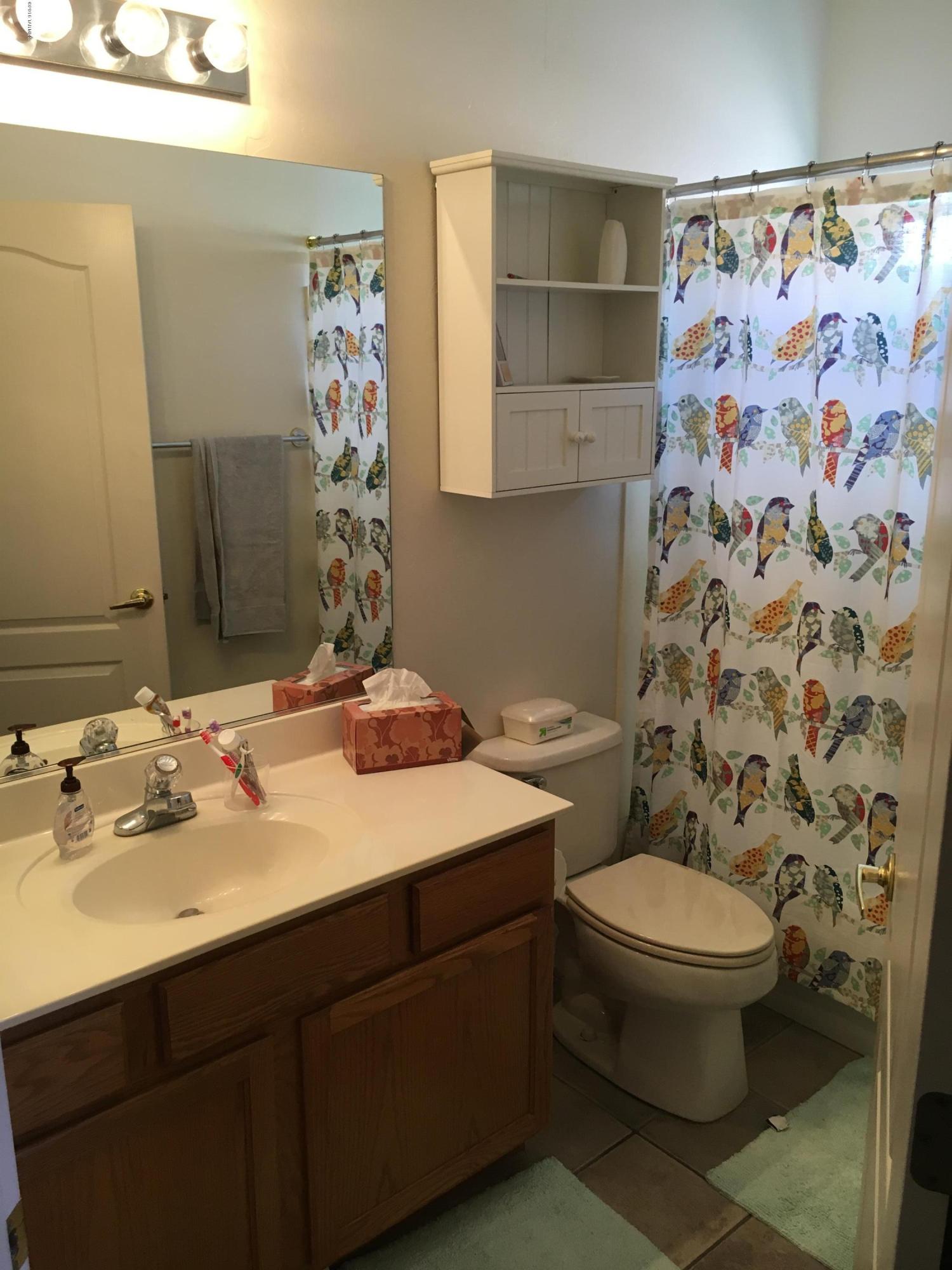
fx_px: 1063
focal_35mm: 29
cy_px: 635
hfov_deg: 48.2
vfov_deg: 61.7
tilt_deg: -14.1
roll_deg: +0.2
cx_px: 476
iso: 64
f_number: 2.2
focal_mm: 4.15
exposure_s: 1/30
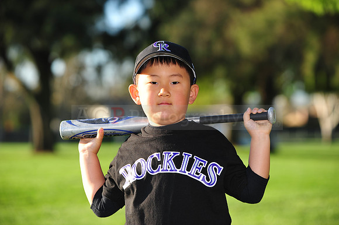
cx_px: 170
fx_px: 1223
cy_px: 112
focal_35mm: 130
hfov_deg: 15.8
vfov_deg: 10.5
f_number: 4.5
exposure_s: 1/500
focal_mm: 130
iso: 200
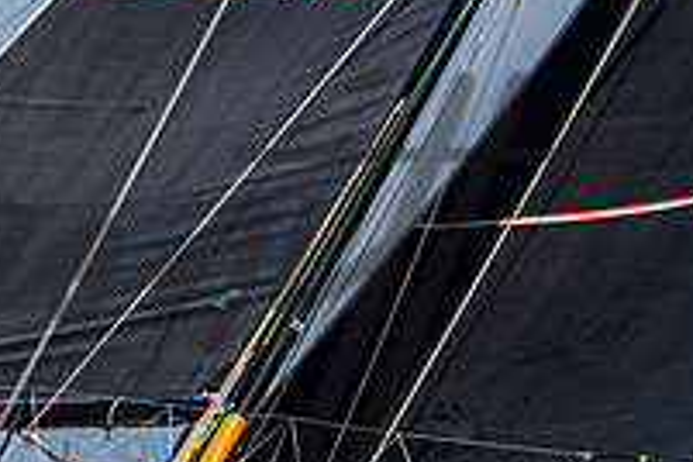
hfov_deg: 3.7
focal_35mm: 554
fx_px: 10664
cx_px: -76
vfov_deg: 2.5
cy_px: 301
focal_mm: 170
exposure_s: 1/1600
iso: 400
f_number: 8
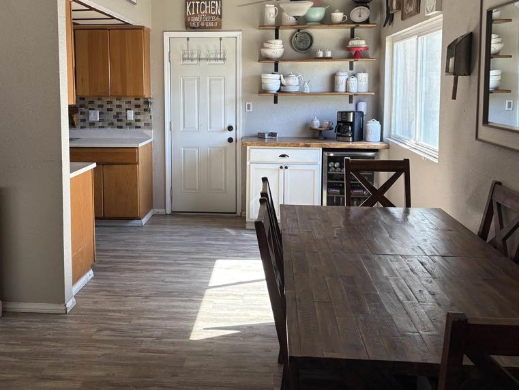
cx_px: 228
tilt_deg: -4.7
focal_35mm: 35
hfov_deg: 52.5
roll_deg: +0.1
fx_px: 525
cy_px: 131
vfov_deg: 40.2
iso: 80
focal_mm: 5.96
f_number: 1.6
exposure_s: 1/120
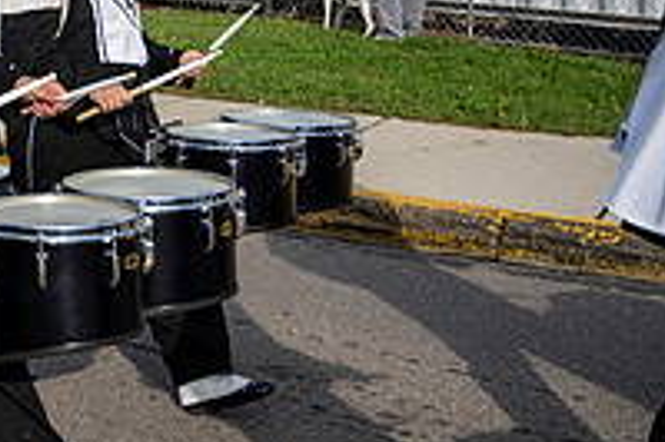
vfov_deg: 17.9
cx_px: -283
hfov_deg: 23.1
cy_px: -12
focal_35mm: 74
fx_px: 1366
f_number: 4
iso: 125
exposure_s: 1/1600
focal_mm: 25.5
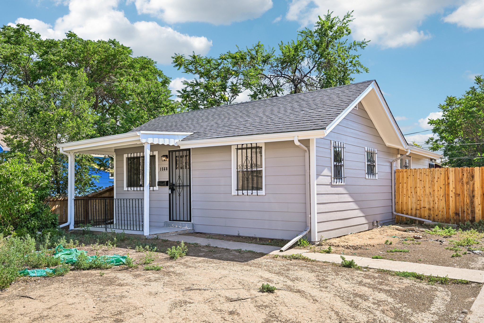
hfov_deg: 61.9
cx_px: 242
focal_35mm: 30
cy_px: 162
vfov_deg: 43.6
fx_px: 403
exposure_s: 1/60
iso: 64
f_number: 10
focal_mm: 30
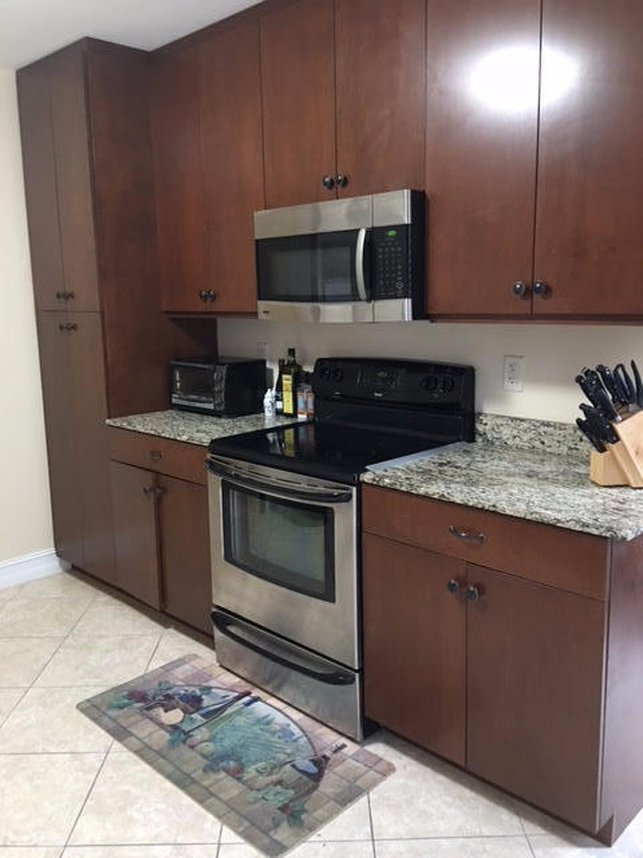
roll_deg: +2.7
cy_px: 429
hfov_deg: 48.2
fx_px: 718
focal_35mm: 29
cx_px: 322
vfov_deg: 61.7
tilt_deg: -10.6
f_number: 2.2
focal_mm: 4.15
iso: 100
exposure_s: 1/8
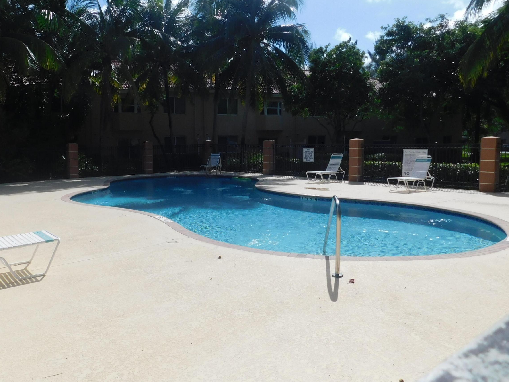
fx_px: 426
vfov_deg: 48.2
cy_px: 174
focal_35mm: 29
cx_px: 219
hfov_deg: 61.4
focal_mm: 4
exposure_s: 1/800
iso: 125
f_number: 6
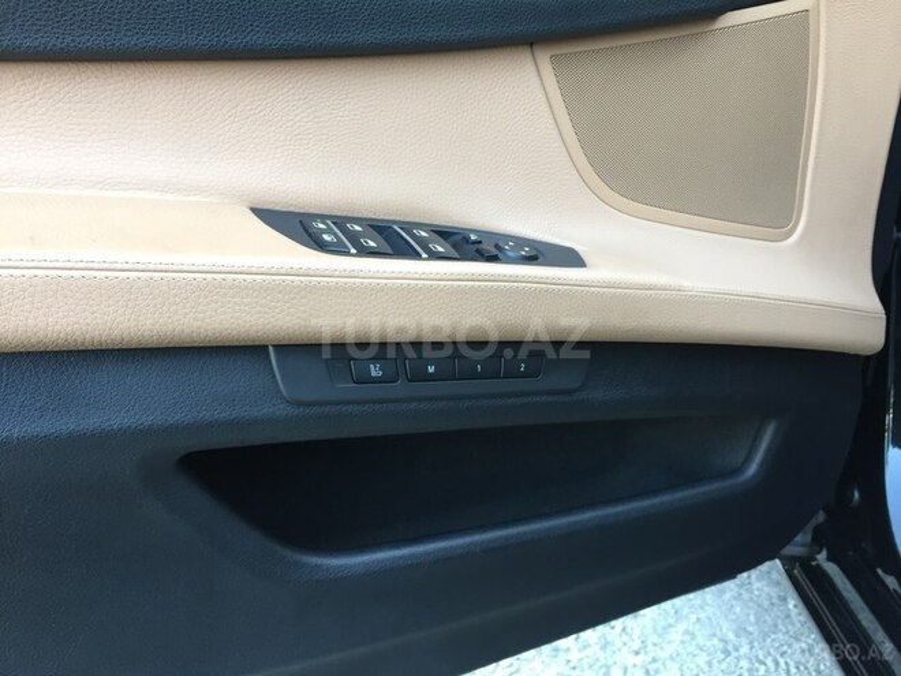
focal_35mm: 29
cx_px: 450
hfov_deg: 61.7
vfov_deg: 48.2
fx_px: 755
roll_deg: -2.8
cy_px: 338
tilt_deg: -22.0
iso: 50
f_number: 2.2
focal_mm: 4.15
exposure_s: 1/33
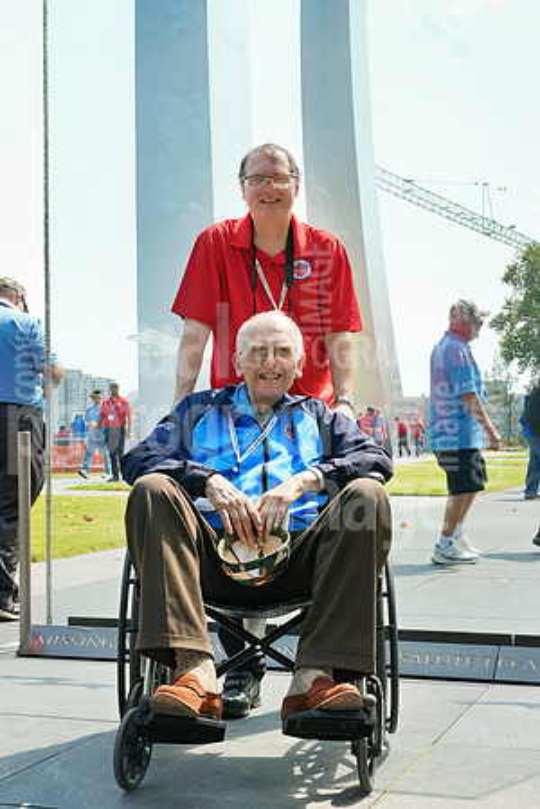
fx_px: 1316
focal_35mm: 58
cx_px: 270
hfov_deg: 23.2
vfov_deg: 34.2
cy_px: 404
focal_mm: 39
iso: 100
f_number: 8
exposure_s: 1/100
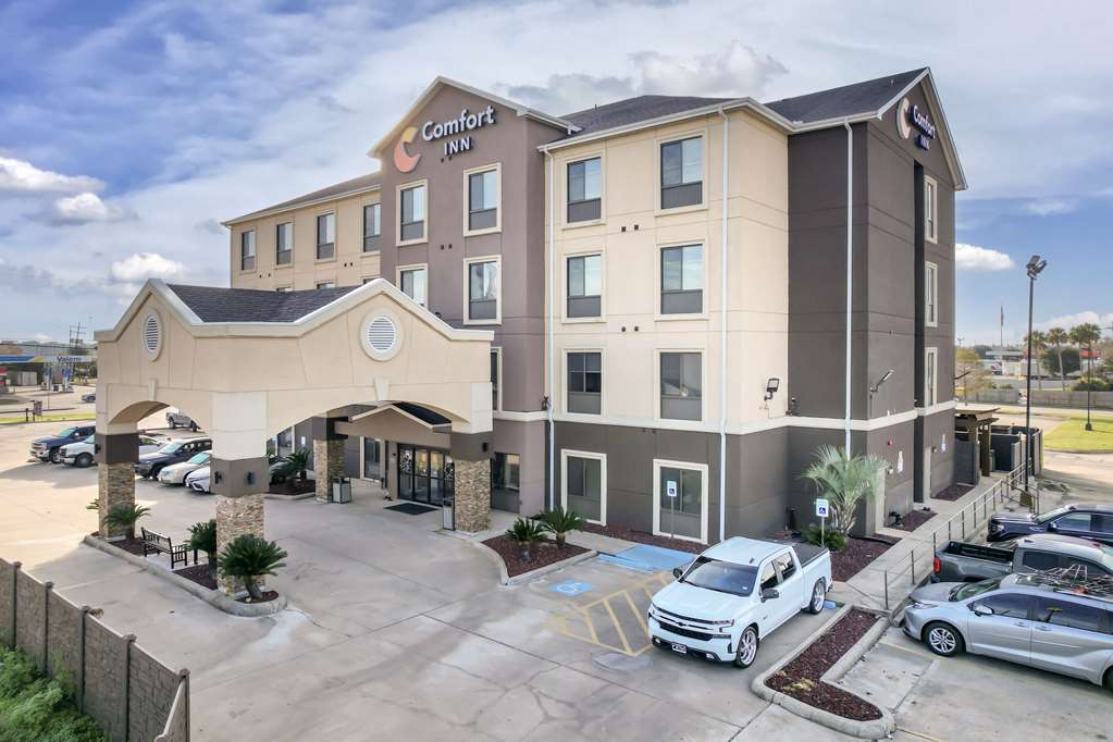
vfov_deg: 57.2
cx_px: 556
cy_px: 371
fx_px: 680
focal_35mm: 22
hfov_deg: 78.6
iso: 100
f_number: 2.8
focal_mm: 8.38
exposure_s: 1/5000
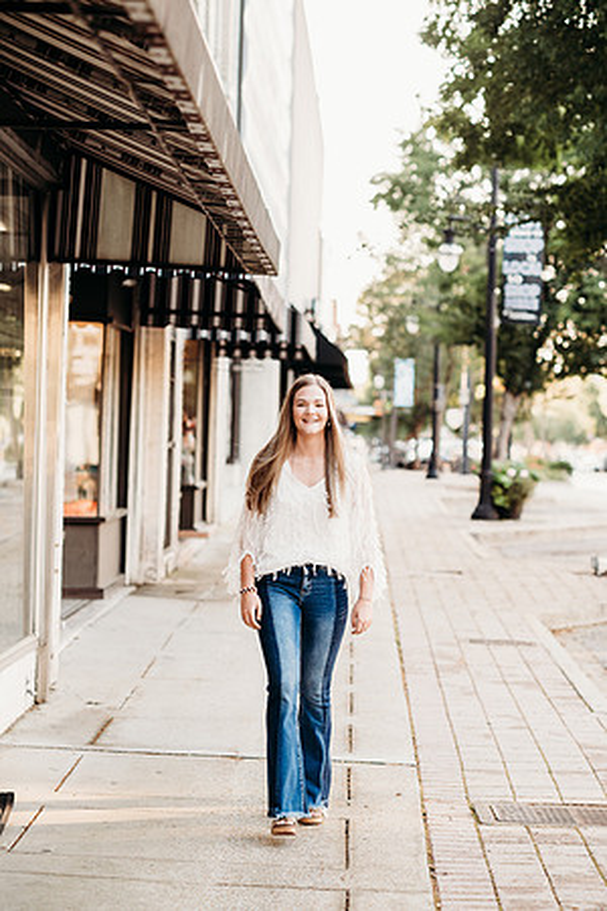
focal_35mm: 85
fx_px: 2150
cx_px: 304
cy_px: 456
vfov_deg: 23.9
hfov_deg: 16.1
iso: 200
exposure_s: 1/200
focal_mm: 85
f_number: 2.8
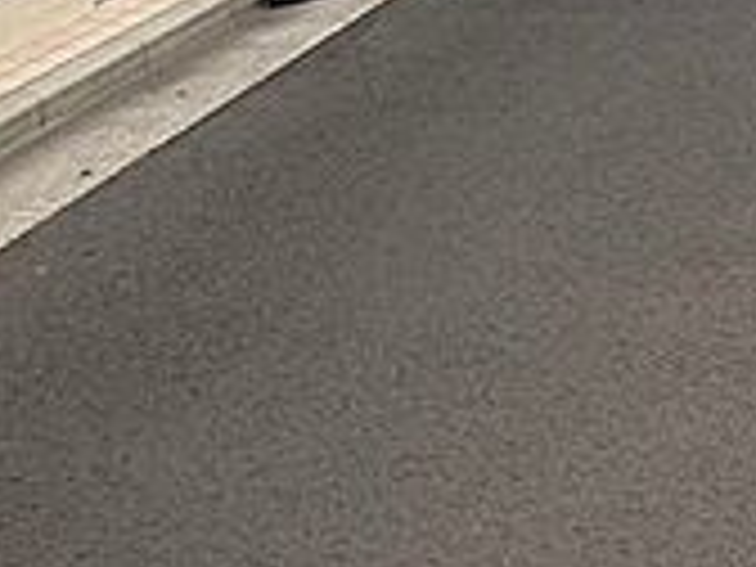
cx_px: 194
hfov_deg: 19.5
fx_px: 2184
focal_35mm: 100
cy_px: -274
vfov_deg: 13.9
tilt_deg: -7.8
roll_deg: +2.1
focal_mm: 3.99
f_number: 1.8
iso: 20
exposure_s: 1/175
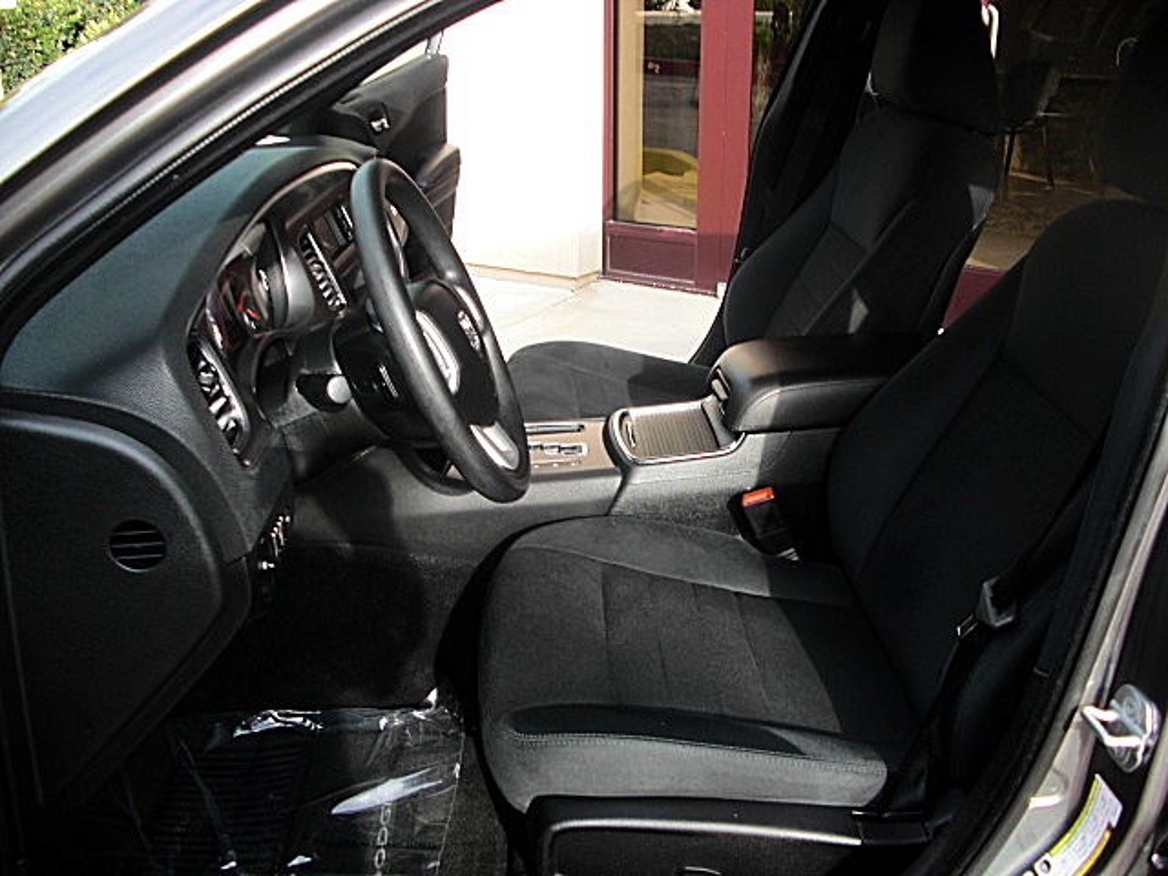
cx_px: 584
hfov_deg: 51.4
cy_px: 438
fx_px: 1215
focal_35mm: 36
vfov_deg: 39.7
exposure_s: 1/125
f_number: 2.8
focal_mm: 6.3
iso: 50
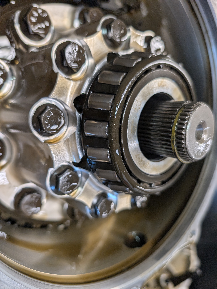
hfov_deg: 56.9
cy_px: 144
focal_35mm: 24
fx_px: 200
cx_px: 108
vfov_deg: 71.5
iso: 19
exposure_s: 1/142
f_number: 1.68
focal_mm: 6.9
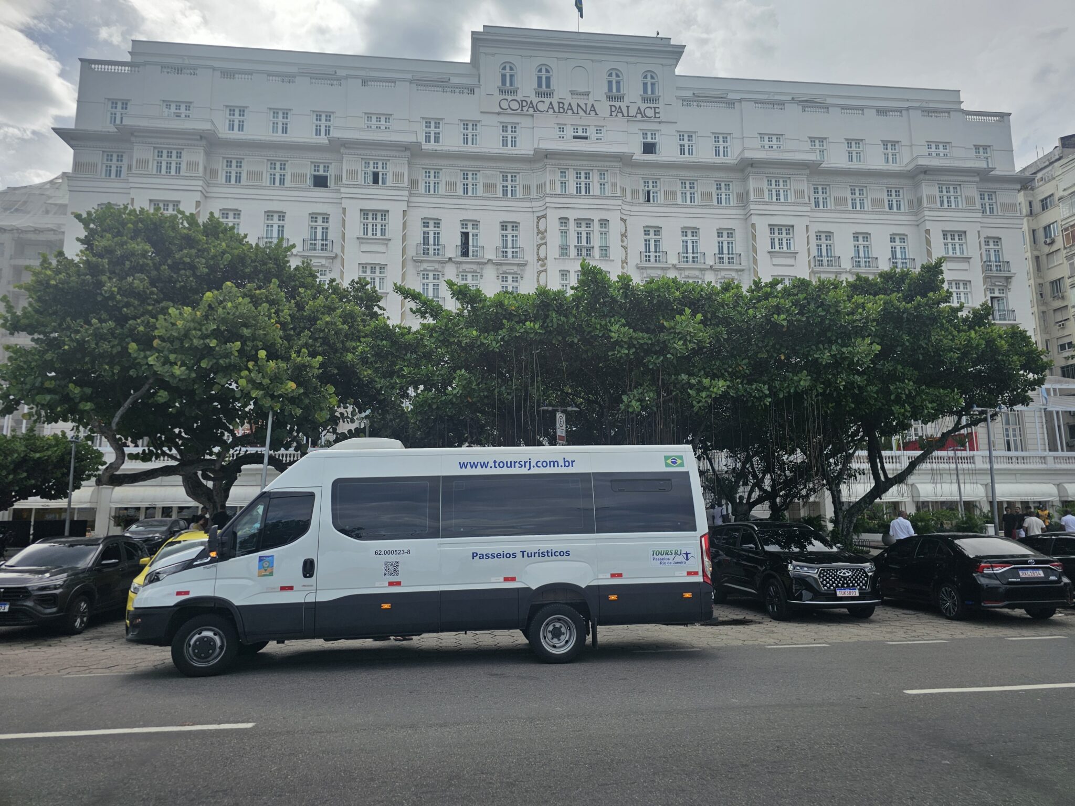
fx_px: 714
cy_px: 403
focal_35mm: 23
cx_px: 538
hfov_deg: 73.9
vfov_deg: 58.9
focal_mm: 6.3
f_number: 1.7
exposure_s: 1/848
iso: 10
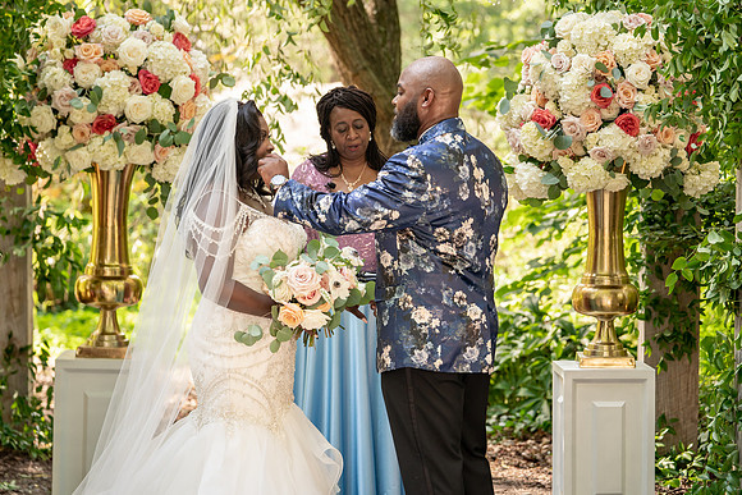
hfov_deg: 18.0
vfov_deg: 12.0
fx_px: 2348
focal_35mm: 114
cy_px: 236
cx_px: 361
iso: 400
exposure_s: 1/200
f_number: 4
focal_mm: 109
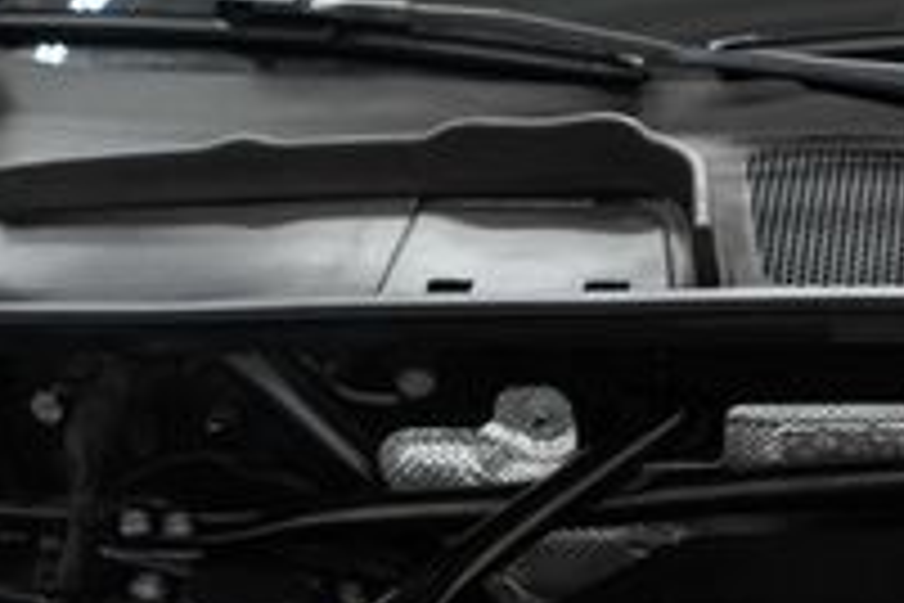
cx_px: 1039
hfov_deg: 21.5
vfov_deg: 14.6
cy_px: 835
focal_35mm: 89
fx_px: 2235
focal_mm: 28
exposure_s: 1/40
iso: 400
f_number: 3.2
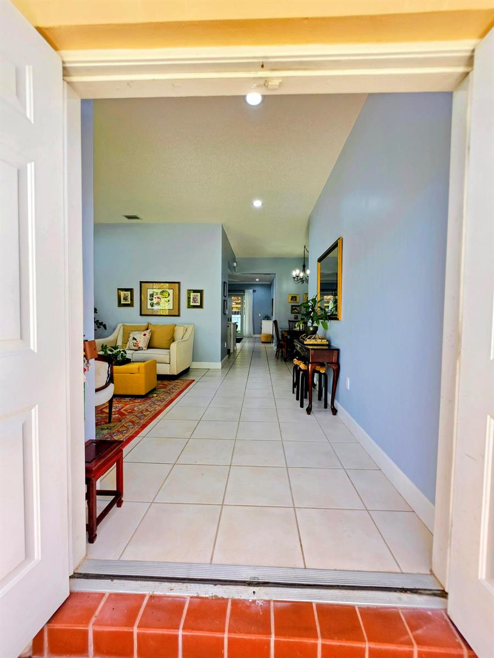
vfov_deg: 106.2
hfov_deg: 89.9
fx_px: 247
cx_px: 247
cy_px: 329
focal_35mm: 13
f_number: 1.9
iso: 50
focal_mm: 2.2
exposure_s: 1/120
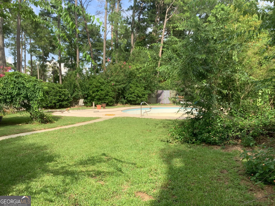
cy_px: 103
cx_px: 138
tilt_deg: -2.2
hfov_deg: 58.4
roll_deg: +1.2
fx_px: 246
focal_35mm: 31
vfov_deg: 45.4
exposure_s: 1/631
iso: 25
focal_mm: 3.3
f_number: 2.4
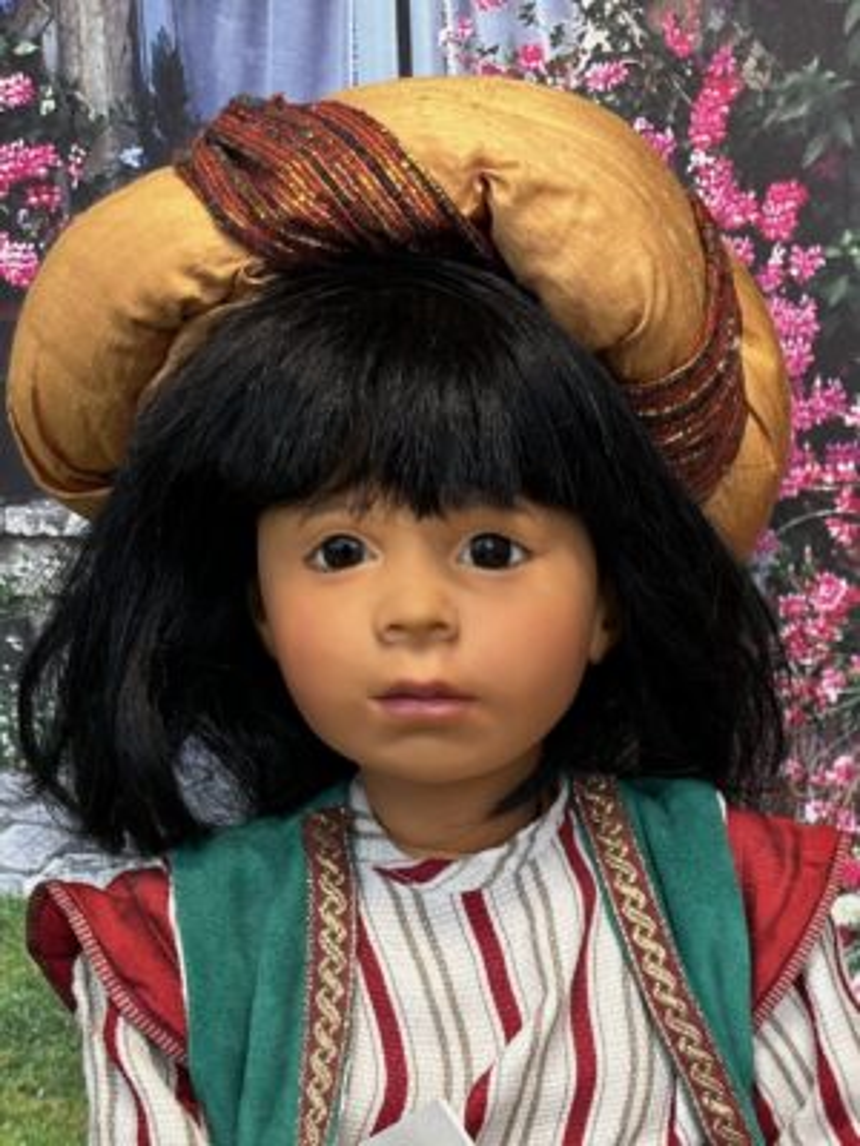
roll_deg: -1.4
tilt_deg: -23.6
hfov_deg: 56.8
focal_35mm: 24
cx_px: 430
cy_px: 573
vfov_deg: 71.6
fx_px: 795
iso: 64
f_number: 1.78
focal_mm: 6.86
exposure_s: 1/180
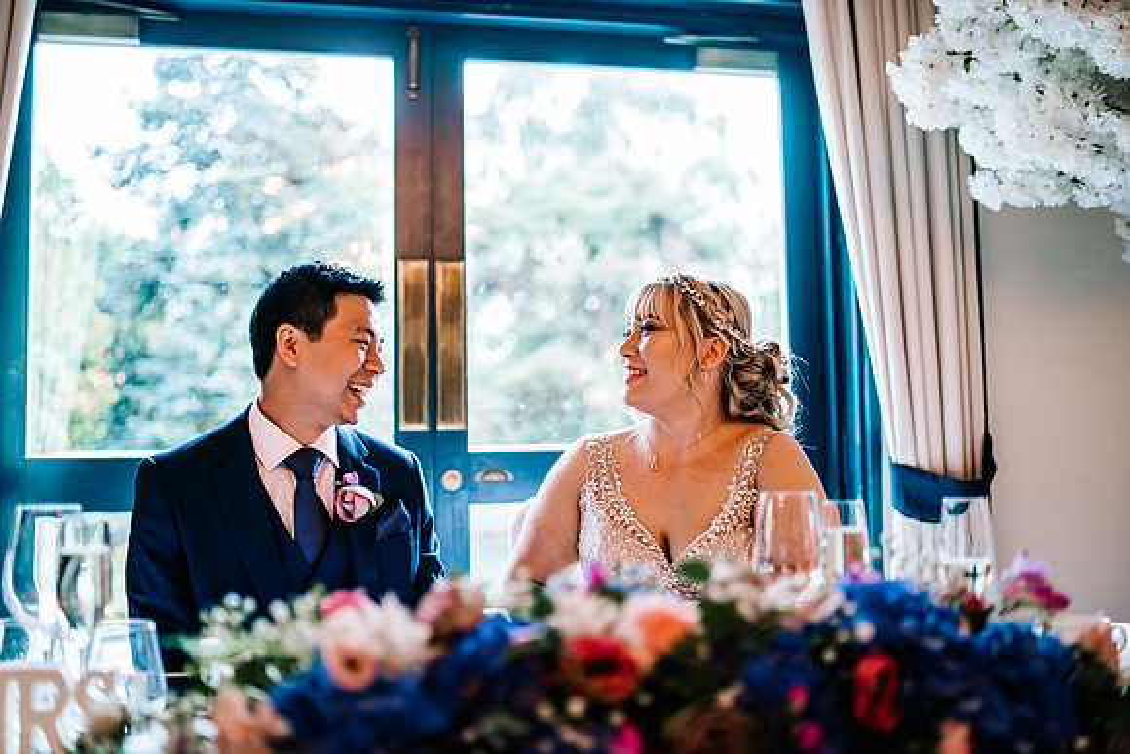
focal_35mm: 36
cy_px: 377
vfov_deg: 36.9
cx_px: 565
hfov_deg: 53.1
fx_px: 1130
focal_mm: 35
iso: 200
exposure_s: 1/250
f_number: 1.4
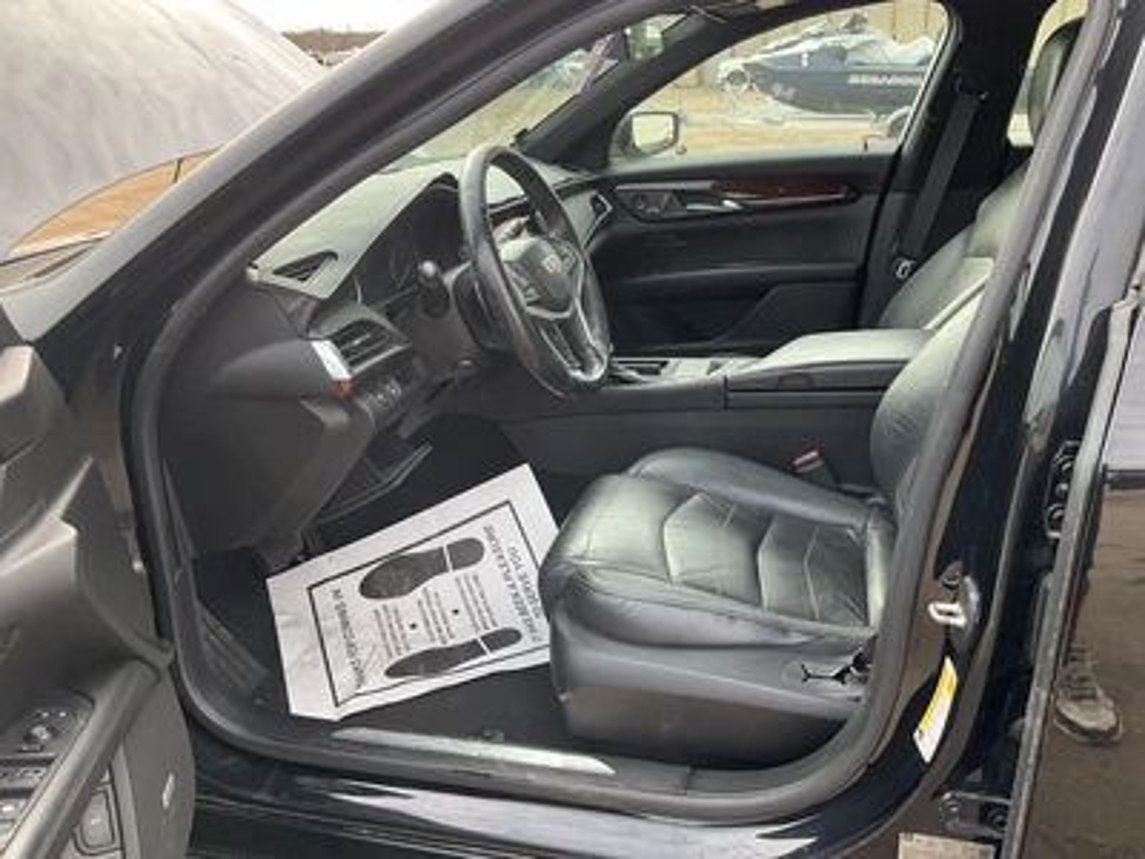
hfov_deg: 61.7
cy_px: 430
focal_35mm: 29
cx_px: 572
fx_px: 959
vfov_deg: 48.2
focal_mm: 3
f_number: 1.8
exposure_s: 1/171
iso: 25
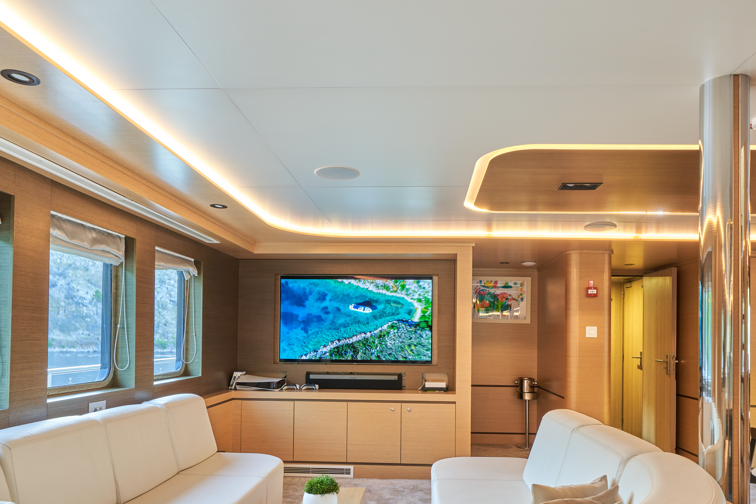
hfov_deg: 71.4
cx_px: 403
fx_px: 525
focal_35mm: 25
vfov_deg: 50.6
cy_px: 326
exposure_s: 1
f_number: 7.1
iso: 100
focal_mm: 17
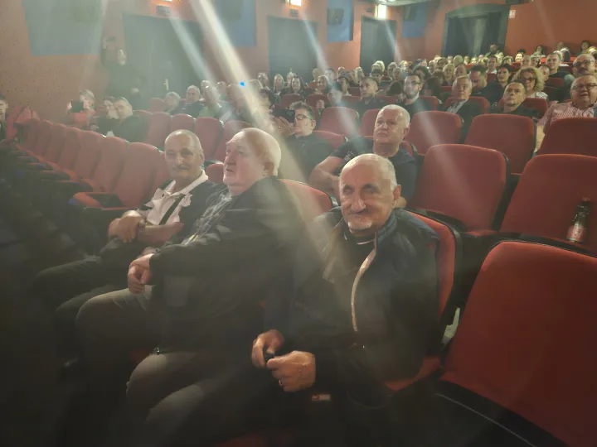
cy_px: 224
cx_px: 298
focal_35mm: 23
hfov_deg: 73.9
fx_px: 397
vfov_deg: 58.9
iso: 1000
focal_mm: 5.4
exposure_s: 1/15
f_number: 1.8
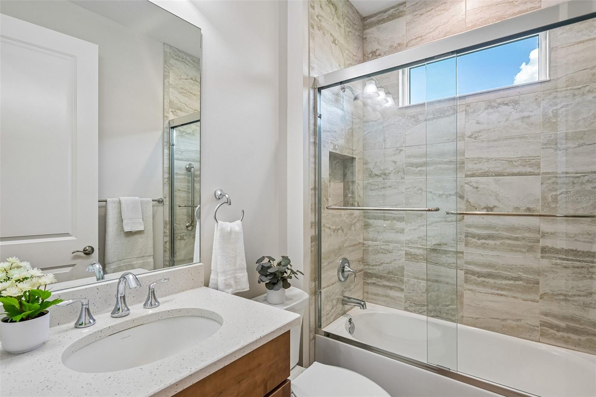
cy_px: 198
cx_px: 298
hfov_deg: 91.6
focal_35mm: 18
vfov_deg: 68.9
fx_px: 290
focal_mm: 17.5
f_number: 8
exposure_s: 1/100
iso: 400
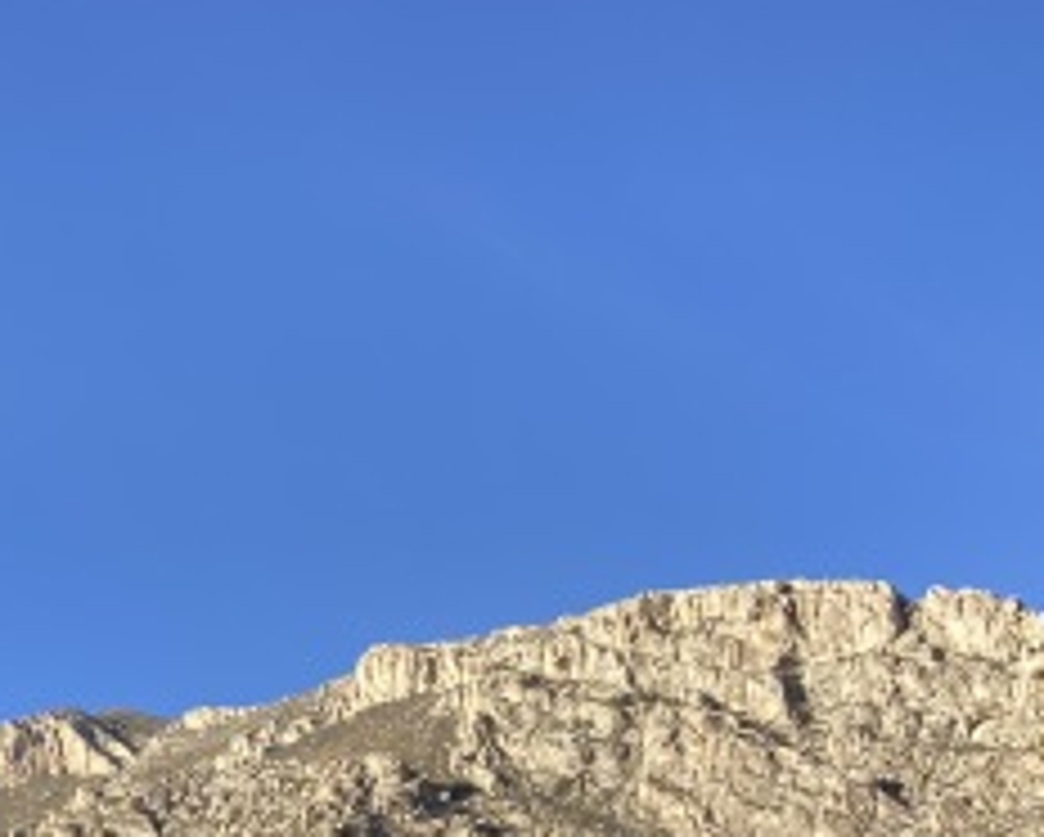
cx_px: -202
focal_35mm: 70
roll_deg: -0.4
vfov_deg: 20.3
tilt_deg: +13.6
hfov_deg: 24.6
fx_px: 2165
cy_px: 1048
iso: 32
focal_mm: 4.25
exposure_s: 1/1016
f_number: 1.8
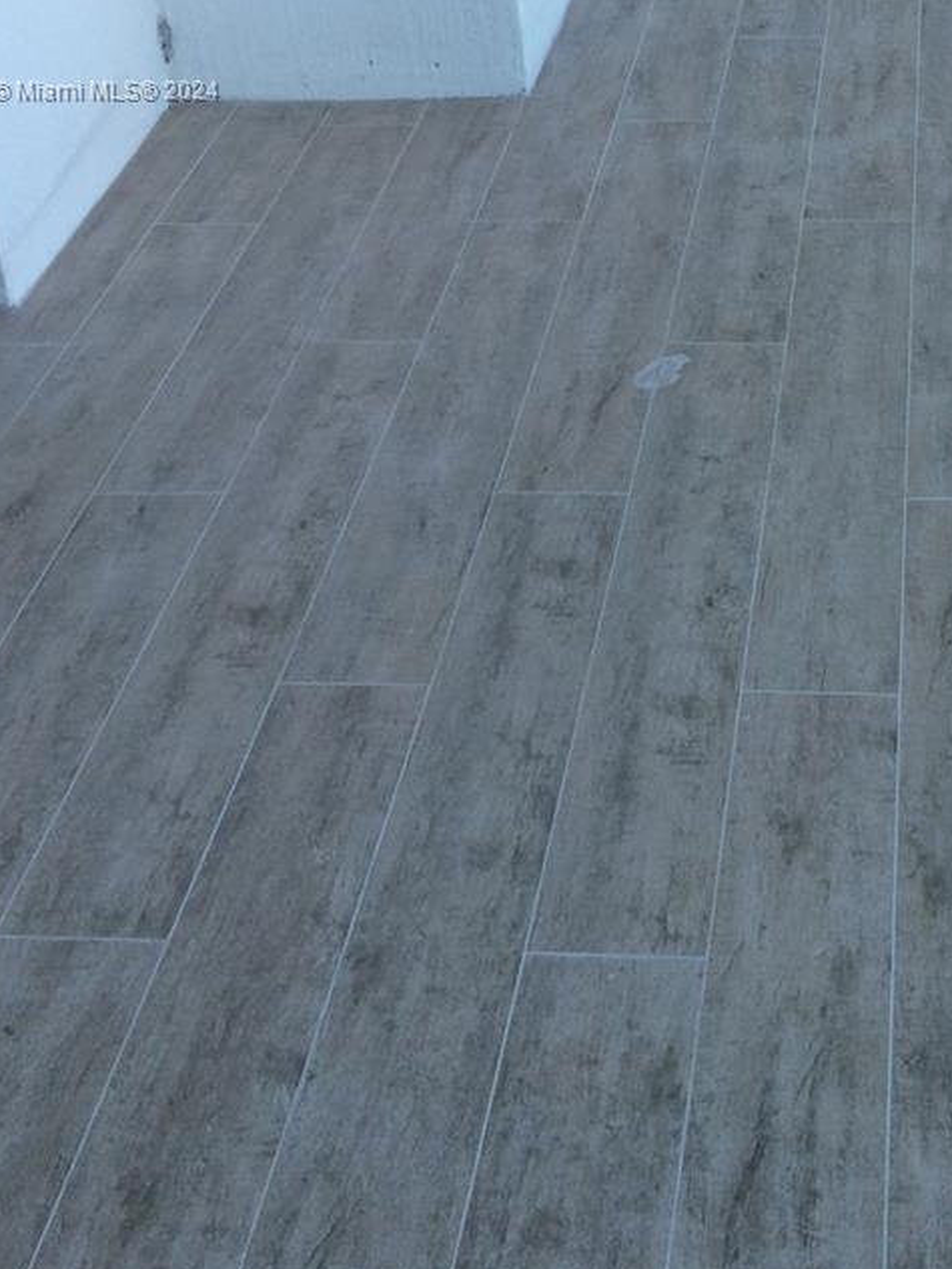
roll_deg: +2.7
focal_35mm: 55
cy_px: 92
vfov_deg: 32.9
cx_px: 754
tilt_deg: -27.0
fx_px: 2016
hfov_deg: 26.1
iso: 32
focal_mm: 4.15
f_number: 2.2
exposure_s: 1/500
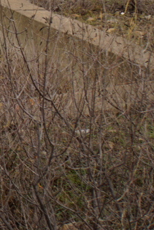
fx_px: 795
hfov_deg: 9.0
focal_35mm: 124
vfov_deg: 15.4
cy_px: -101
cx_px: -307
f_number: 6.3
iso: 100
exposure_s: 1/80
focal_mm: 18
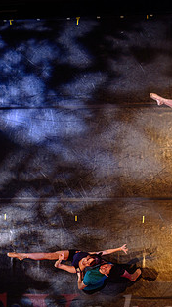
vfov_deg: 36.0
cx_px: 254
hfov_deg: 18.7
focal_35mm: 57
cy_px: 222
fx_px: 462
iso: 1600
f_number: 2.8
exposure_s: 1/125
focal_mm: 24
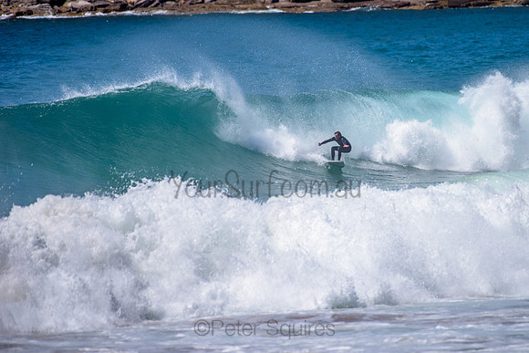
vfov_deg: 2.2
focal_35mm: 613
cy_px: 137
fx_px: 9007
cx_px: 324
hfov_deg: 3.4
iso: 80
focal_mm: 500
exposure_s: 1/2000
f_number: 5.6
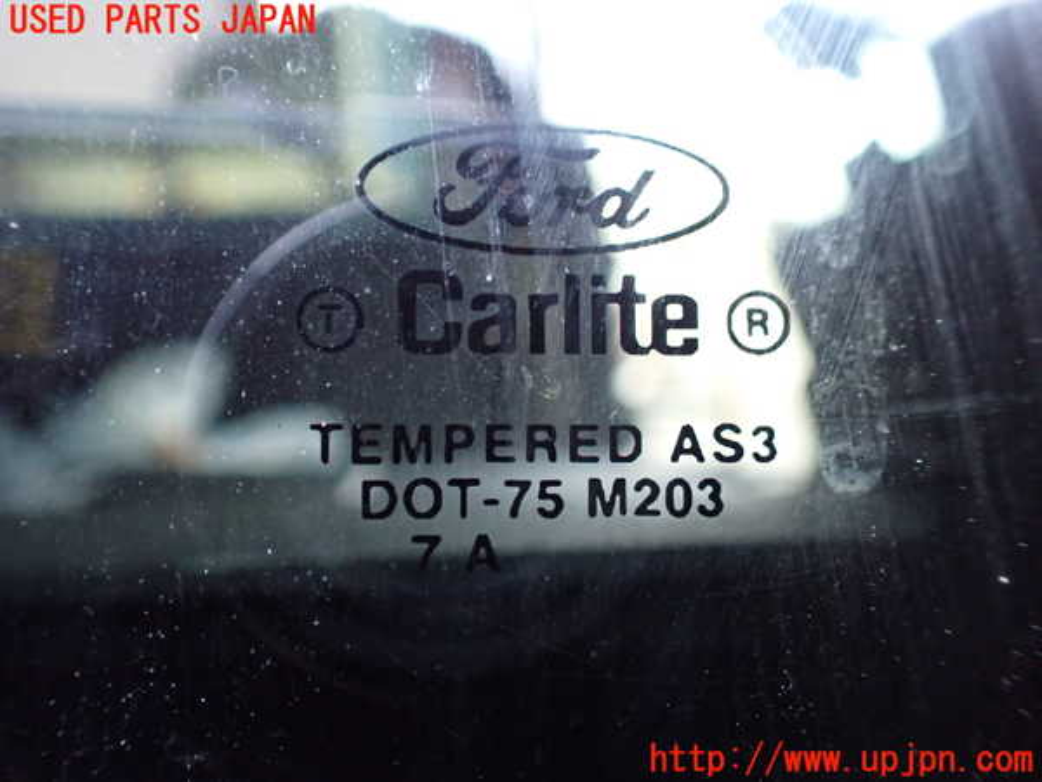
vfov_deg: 46.8
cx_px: 521
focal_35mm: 30
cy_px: 391
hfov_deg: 60.0
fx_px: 903
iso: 640
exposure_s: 1/125
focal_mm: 5.4
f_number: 2.3
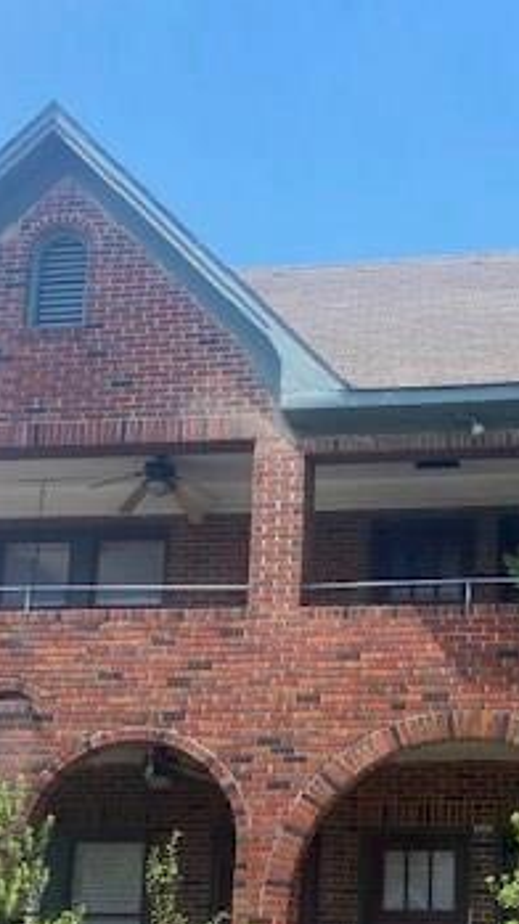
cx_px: 442
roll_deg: -1.7
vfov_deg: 38.3
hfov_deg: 22.6
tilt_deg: +12.3
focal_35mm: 52
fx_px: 1274
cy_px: 752
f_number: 1.8
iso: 32
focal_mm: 4.25
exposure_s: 1/1245
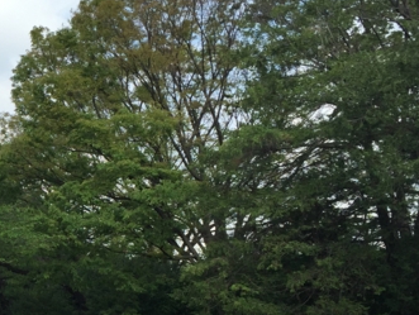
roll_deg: -1.1
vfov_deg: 20.9
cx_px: -52
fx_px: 848
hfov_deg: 25.5
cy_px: 233
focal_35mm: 70
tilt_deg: +7.4
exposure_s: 1/1099
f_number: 2.2
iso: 32
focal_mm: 4.15
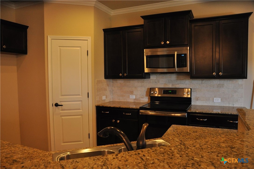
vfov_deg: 47.8
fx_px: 190
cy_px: 84
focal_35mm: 27
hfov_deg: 67.5
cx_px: 127
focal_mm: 18
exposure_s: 1/60
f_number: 4
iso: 800
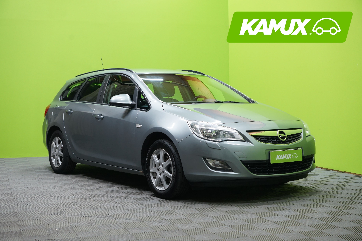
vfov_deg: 24.6
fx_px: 553
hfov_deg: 36.2
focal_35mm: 55
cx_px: 181
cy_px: 120
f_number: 5.6
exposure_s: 1/20
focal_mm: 55
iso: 800
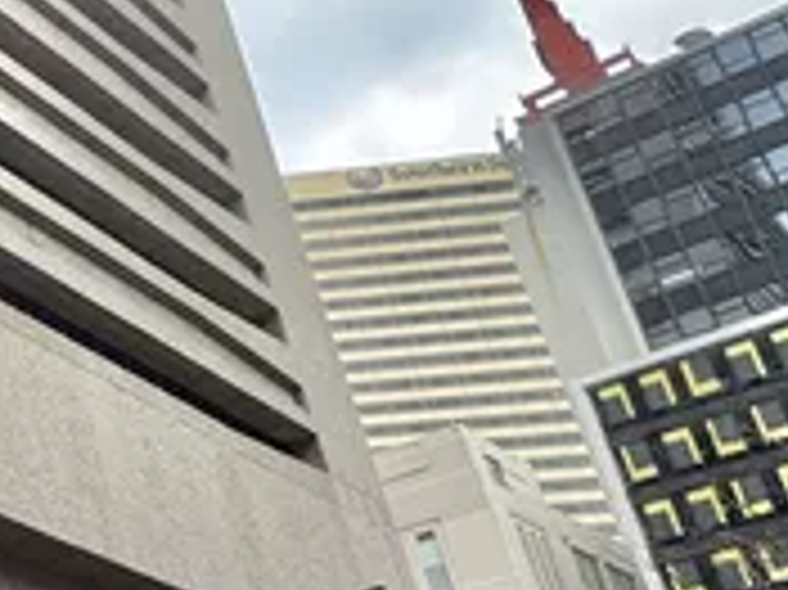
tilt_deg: +21.2
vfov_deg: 22.1
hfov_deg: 19.7
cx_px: -716
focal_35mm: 64
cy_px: 576
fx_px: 1456
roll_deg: +0.0
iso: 50
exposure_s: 1/99
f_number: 2.2
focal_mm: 2.22
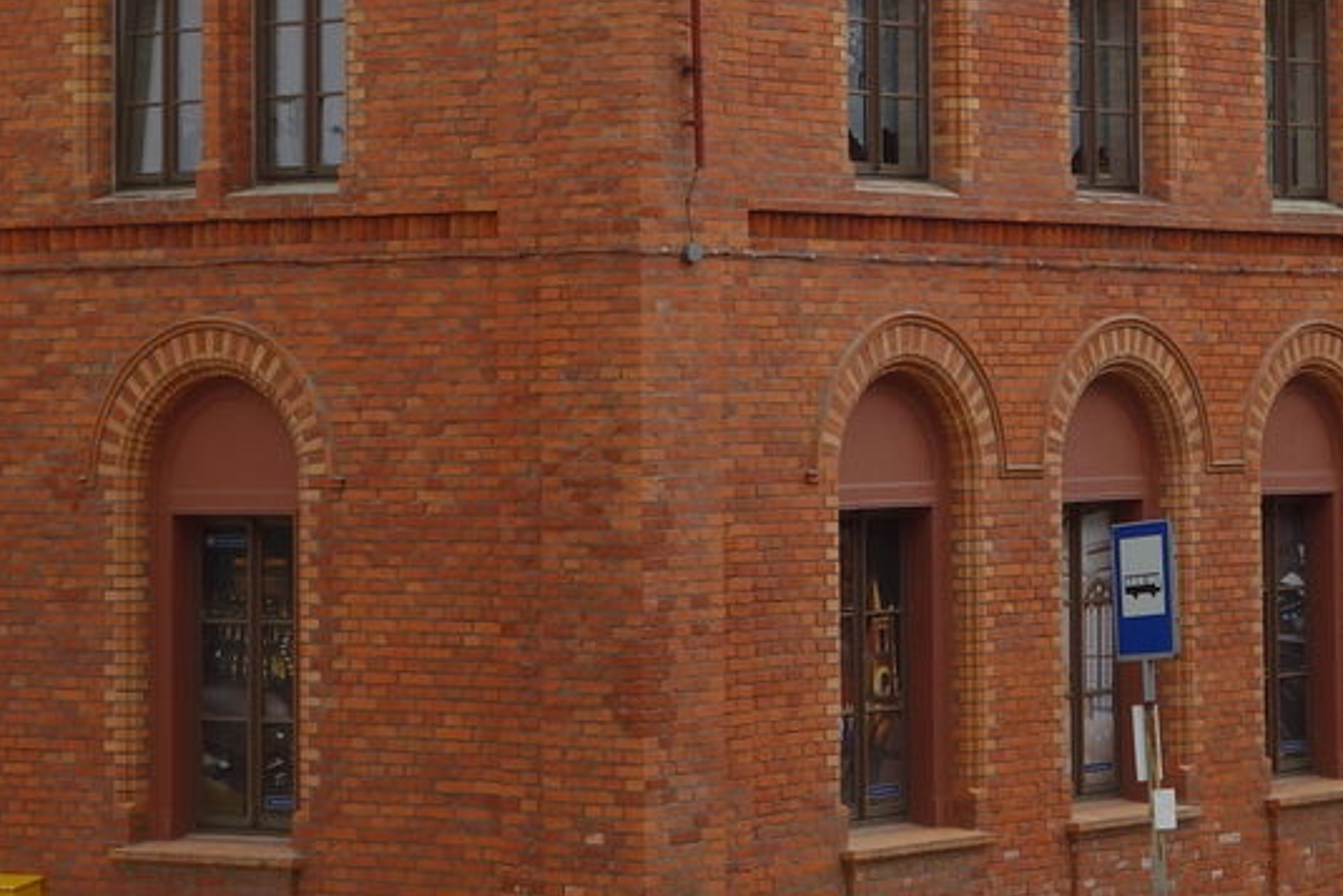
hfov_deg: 14.6
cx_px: 999
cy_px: 18
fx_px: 5224
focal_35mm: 140
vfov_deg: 9.7
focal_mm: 14.57
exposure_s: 1/125
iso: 125
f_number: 5.6
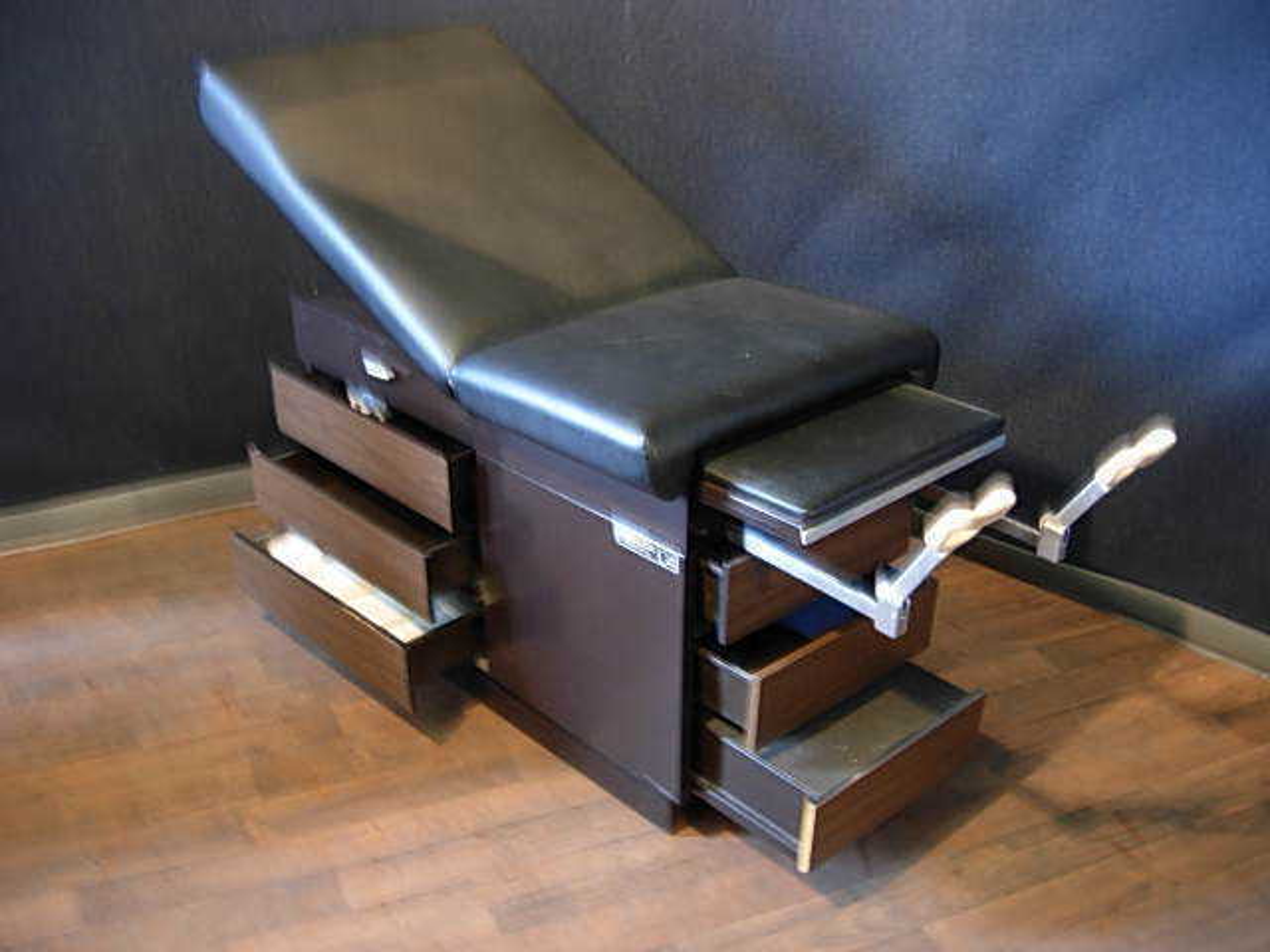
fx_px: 1321
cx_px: 635
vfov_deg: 39.7
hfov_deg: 51.4
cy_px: 476
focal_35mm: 36
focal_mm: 7.5
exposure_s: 1/4
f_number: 2.7
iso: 72
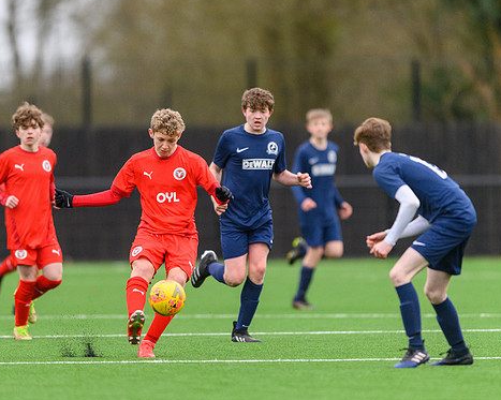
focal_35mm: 576
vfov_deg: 2.7
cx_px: 214
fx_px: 8535
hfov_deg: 3.4
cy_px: 199
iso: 3600
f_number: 2.8
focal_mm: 400
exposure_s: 1/2000
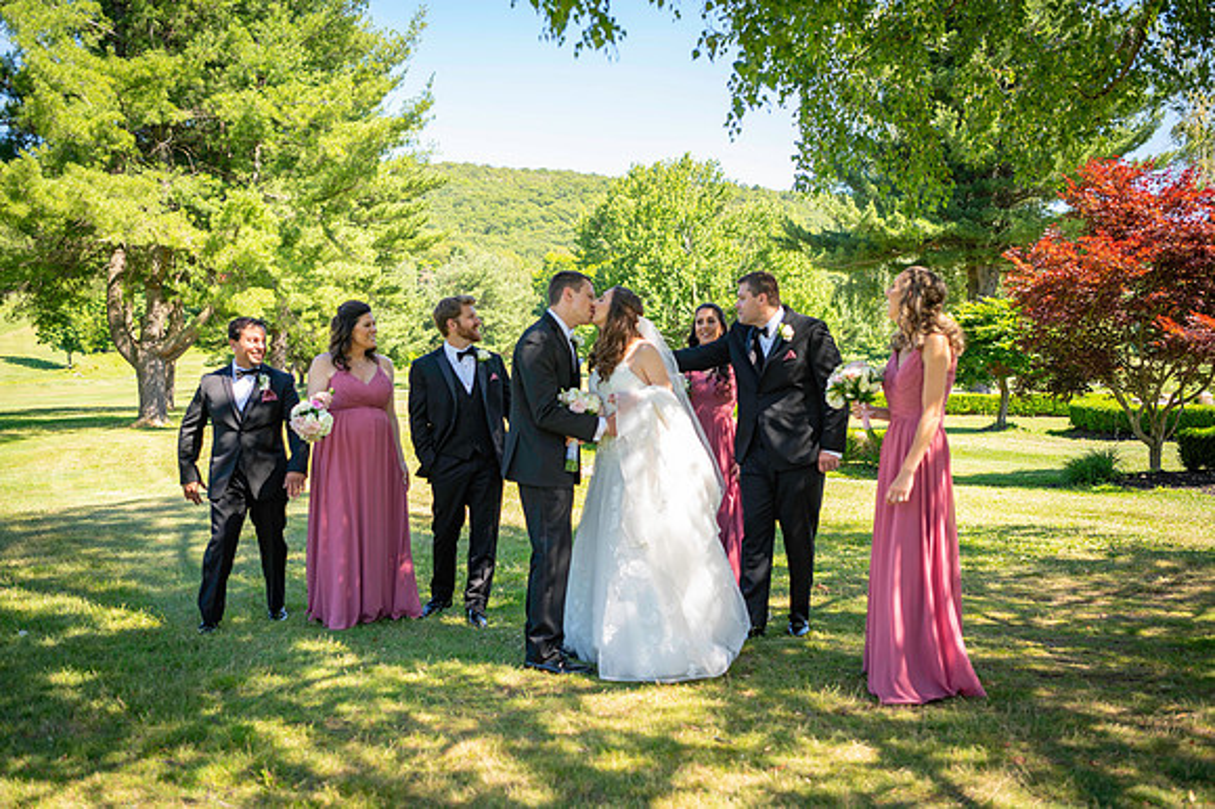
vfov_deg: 35.0
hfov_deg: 50.7
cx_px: 608
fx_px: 1282
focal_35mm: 38
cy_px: 404
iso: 100
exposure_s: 1/250
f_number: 3.2
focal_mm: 38
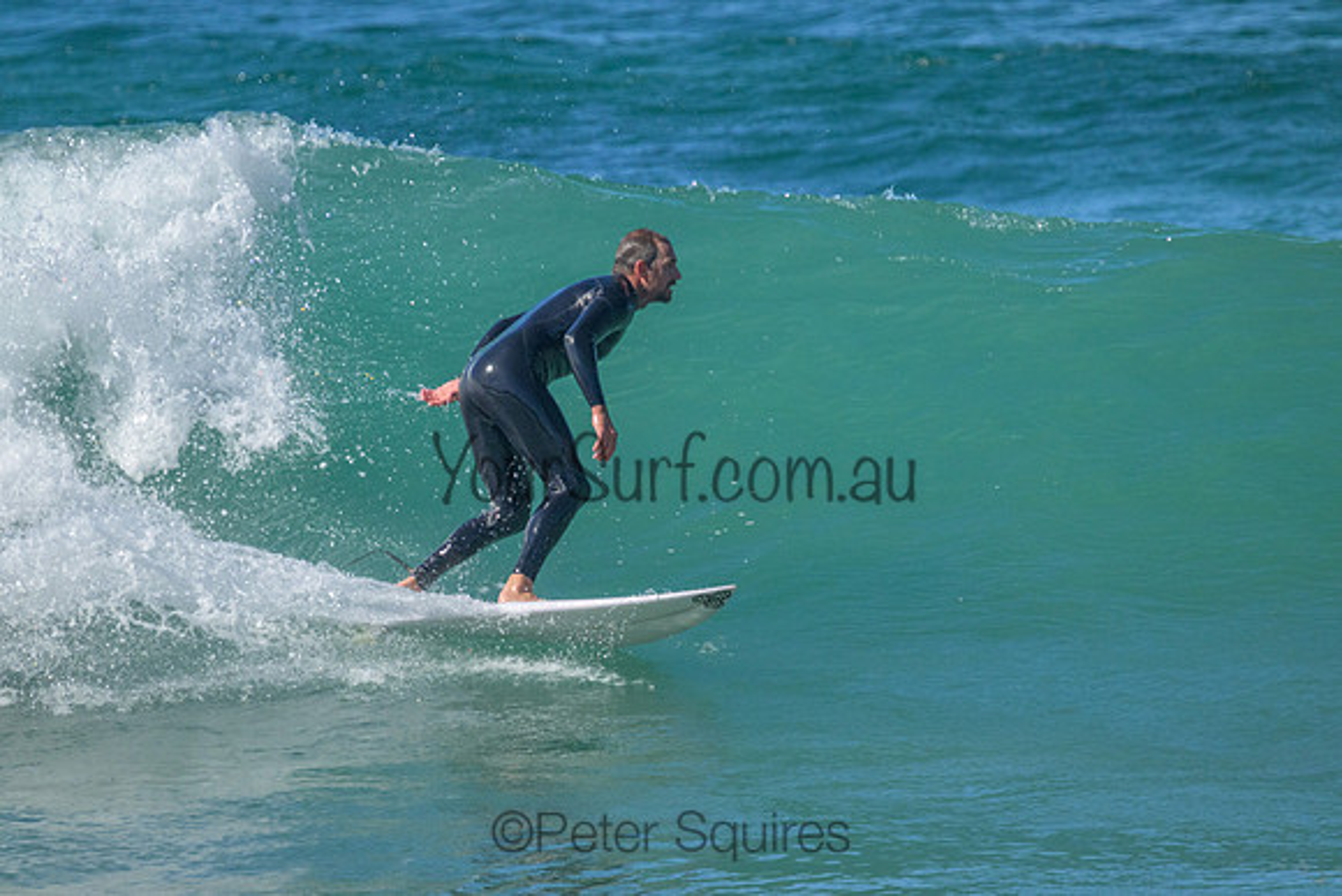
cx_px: 671
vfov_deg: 1.7
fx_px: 29828
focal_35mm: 800
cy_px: 448
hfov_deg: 2.6
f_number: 11
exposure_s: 1/2000
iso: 2800
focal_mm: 800
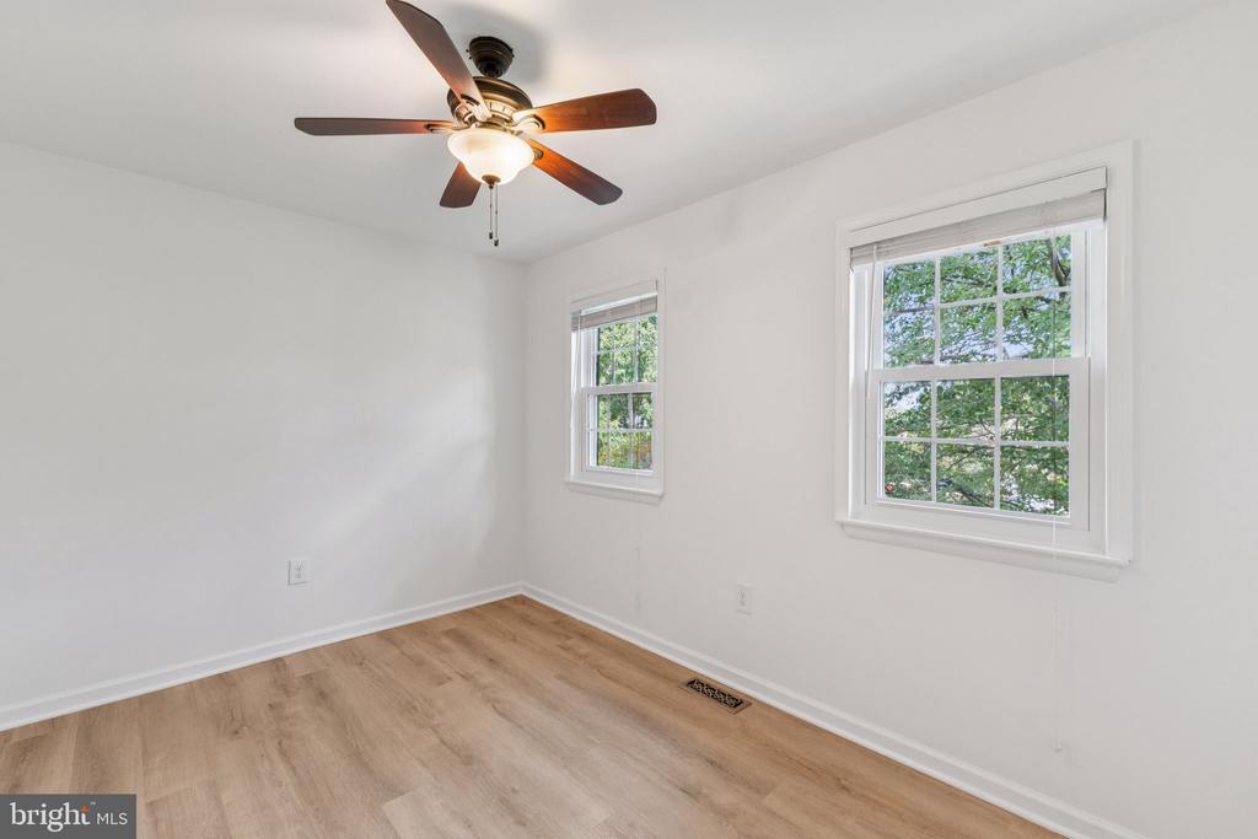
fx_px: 524
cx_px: 629
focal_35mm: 15
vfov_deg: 77.3
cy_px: 420
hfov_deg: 100.4
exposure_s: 1/8
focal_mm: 10
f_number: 9
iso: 250
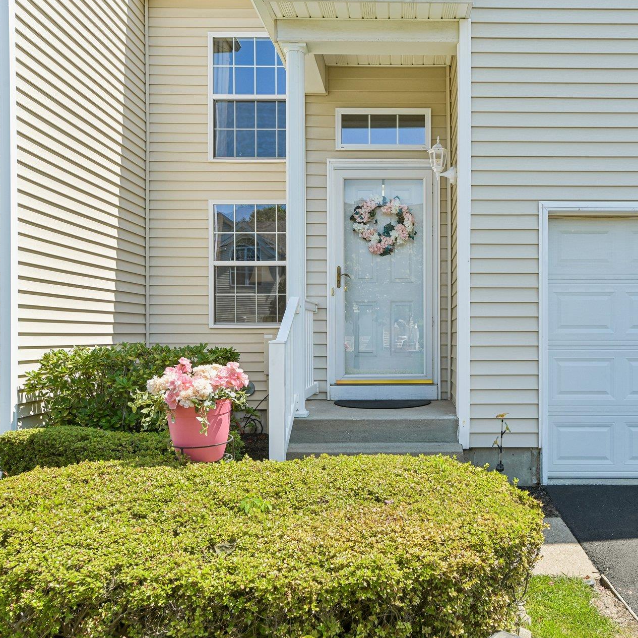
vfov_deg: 49.7
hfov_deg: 49.1
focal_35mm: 33
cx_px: 412
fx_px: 688
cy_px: 329
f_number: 9
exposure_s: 1/200
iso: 160
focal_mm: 24
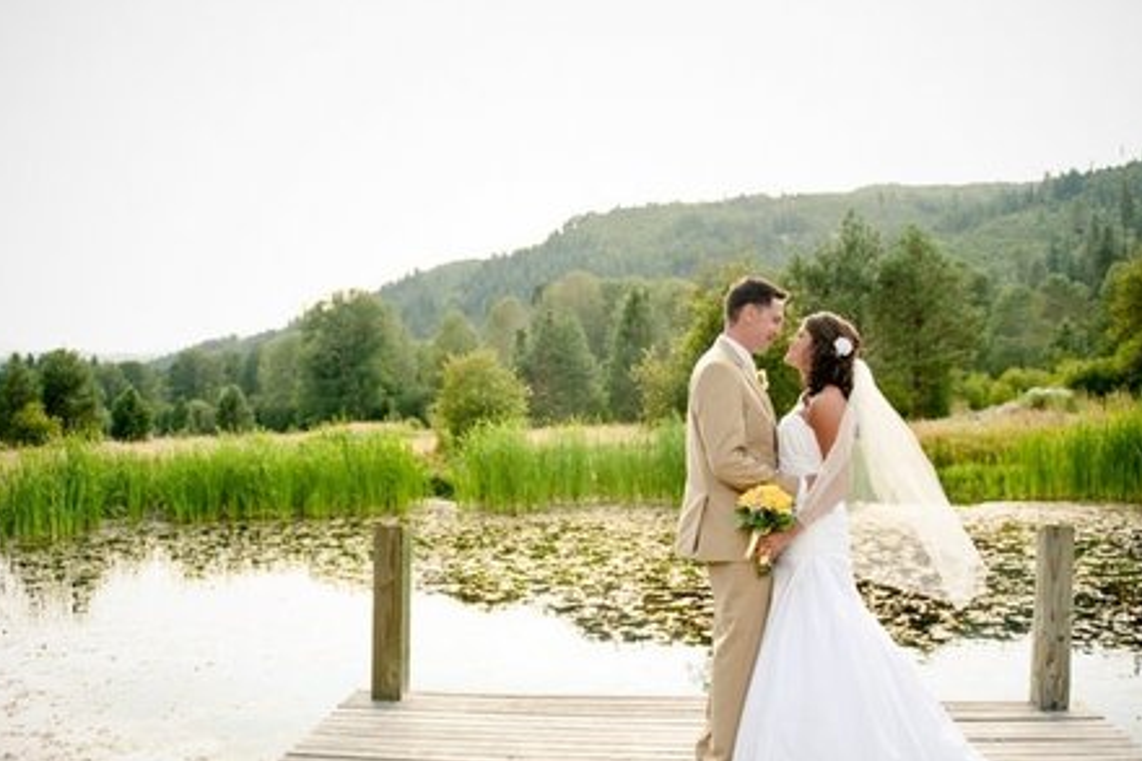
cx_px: 597
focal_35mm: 30
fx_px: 951
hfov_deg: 61.9
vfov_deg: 43.5
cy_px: 429
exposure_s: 1/1250
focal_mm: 24
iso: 200
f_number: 2.8
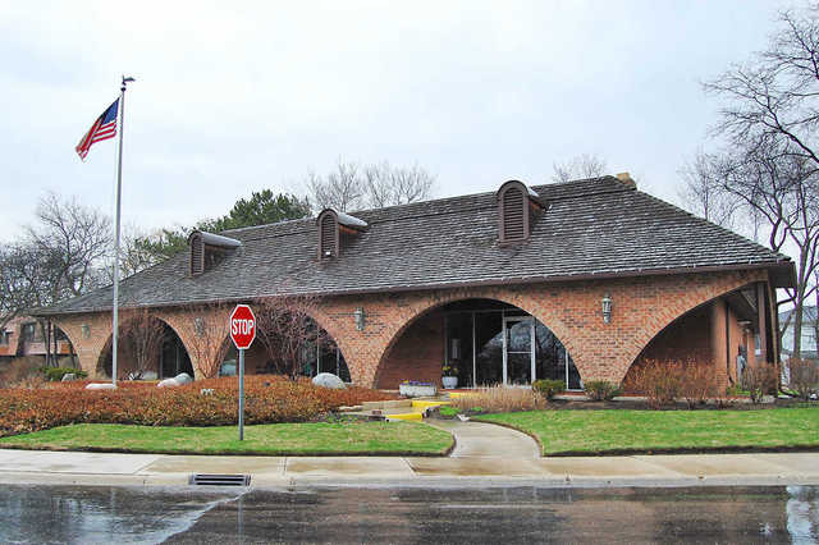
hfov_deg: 67.4
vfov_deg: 47.9
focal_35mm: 27
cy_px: 272
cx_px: 410
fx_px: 614
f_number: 7.1
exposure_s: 1/60
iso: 400
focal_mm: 18
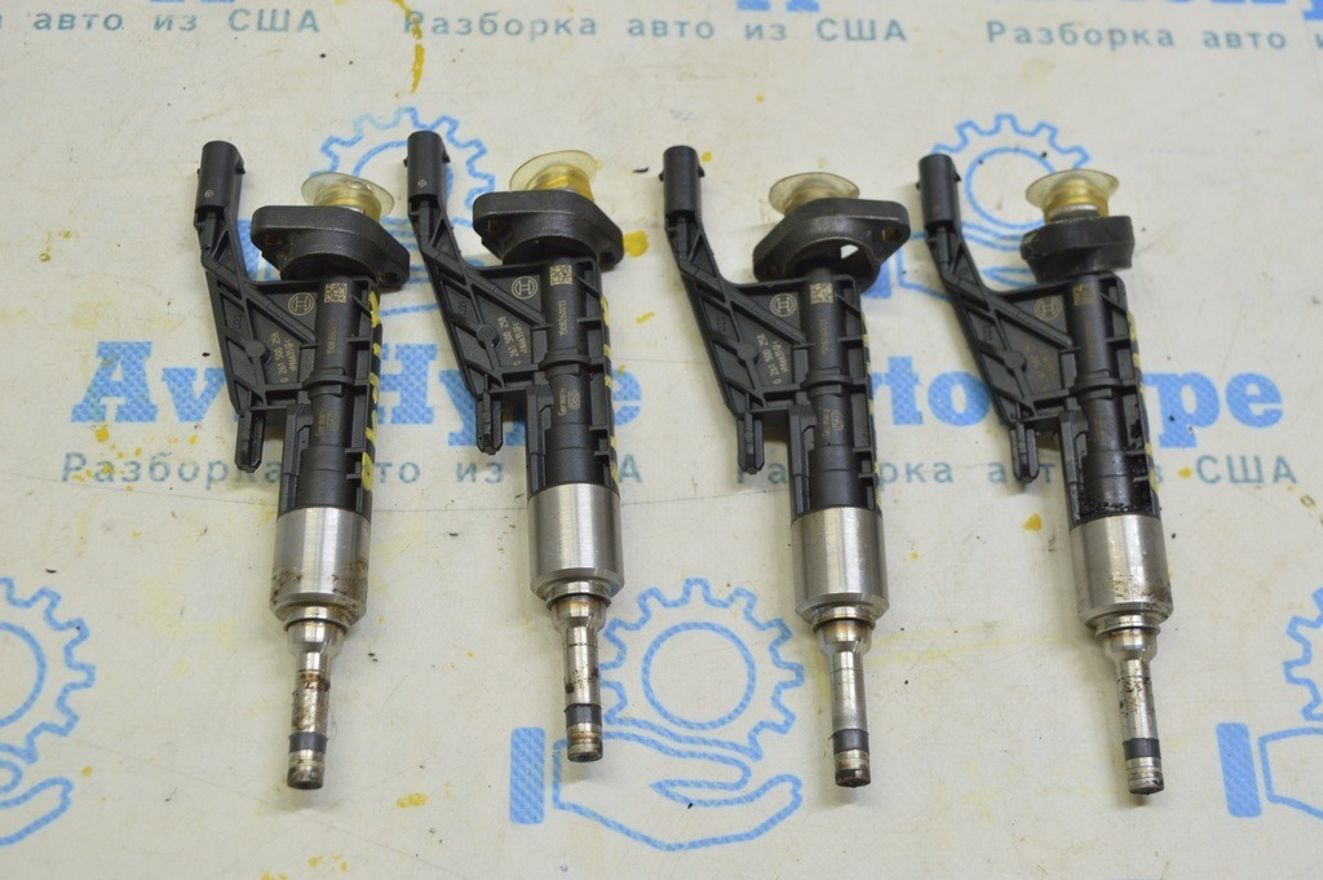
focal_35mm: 51
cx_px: 662
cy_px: 440
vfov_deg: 26.4
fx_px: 1873
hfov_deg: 38.9
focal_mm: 34
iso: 400
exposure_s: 1/25
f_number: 5.6
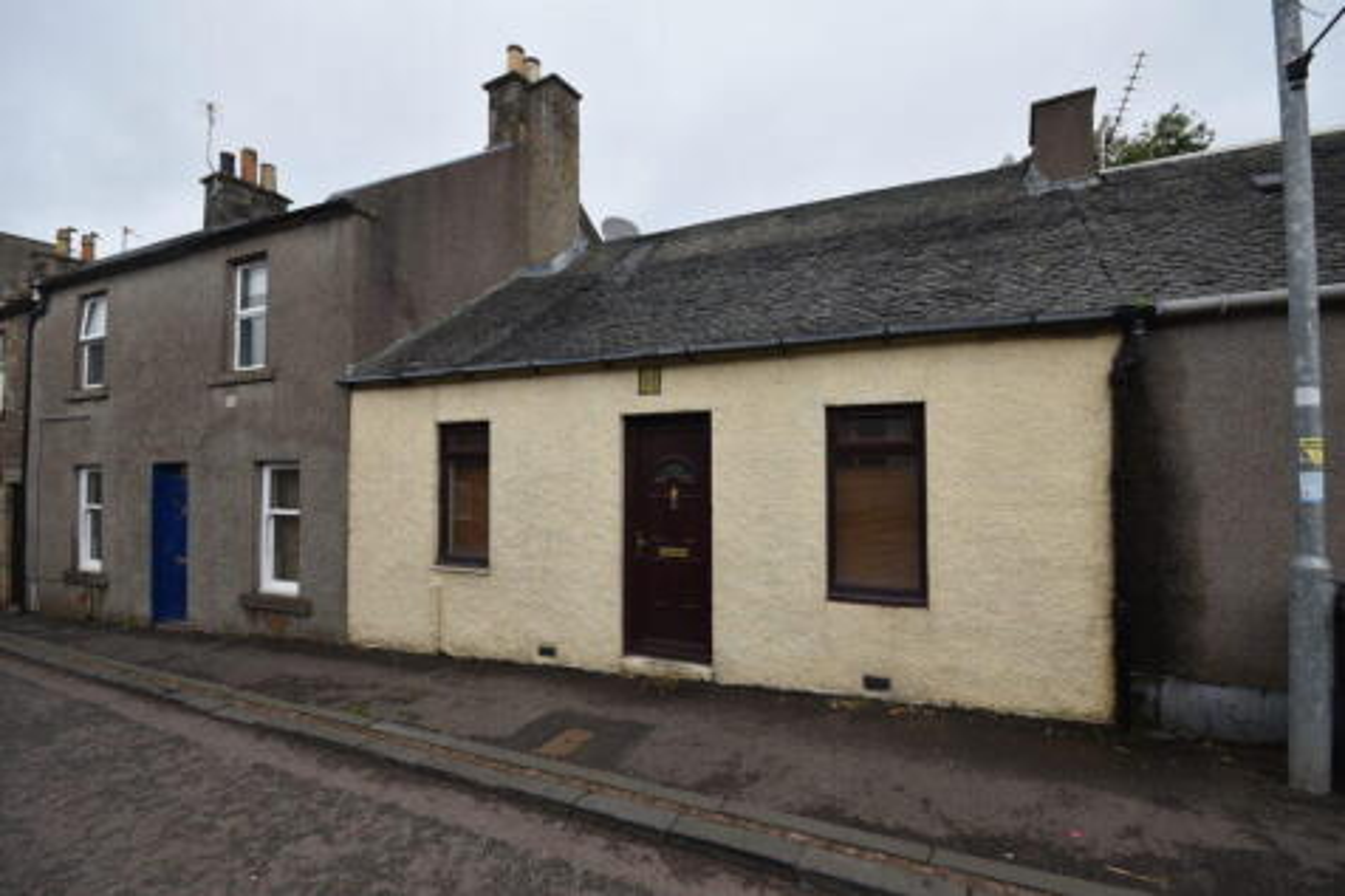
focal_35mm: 15
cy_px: 448
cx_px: 672
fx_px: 560
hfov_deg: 100.4
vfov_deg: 77.3
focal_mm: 10
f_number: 8
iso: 360
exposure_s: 1/250
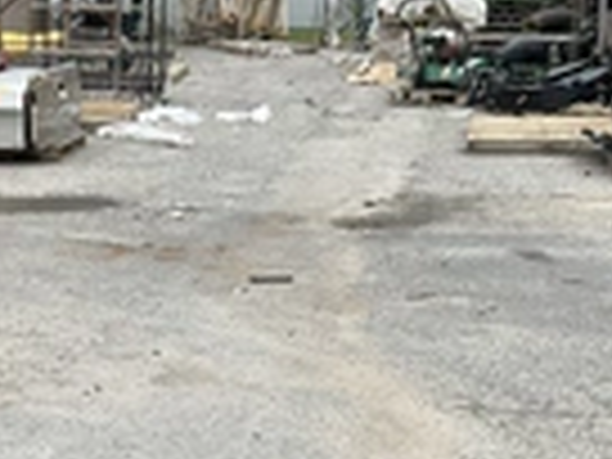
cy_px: 562
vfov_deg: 16.6
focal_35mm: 85
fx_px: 1503
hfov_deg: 22.6
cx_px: 90
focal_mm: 3
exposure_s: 1/232
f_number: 1.8
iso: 20
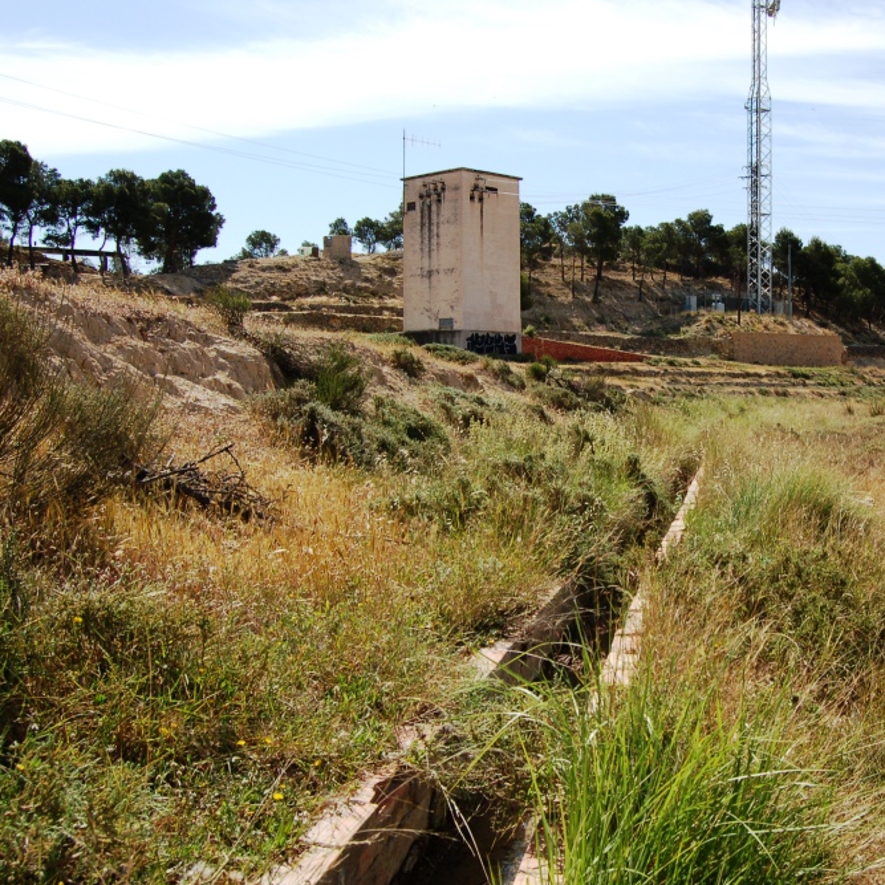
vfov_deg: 39.2
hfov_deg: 38.1
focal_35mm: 43
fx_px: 1244
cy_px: 437
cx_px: 677
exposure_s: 1/320
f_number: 9
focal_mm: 22
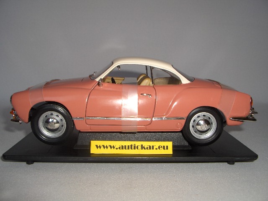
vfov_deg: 40.7
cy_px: 100
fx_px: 271
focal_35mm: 35
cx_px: 134
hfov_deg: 52.6
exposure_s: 1/60
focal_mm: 5.8
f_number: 4.3
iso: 100
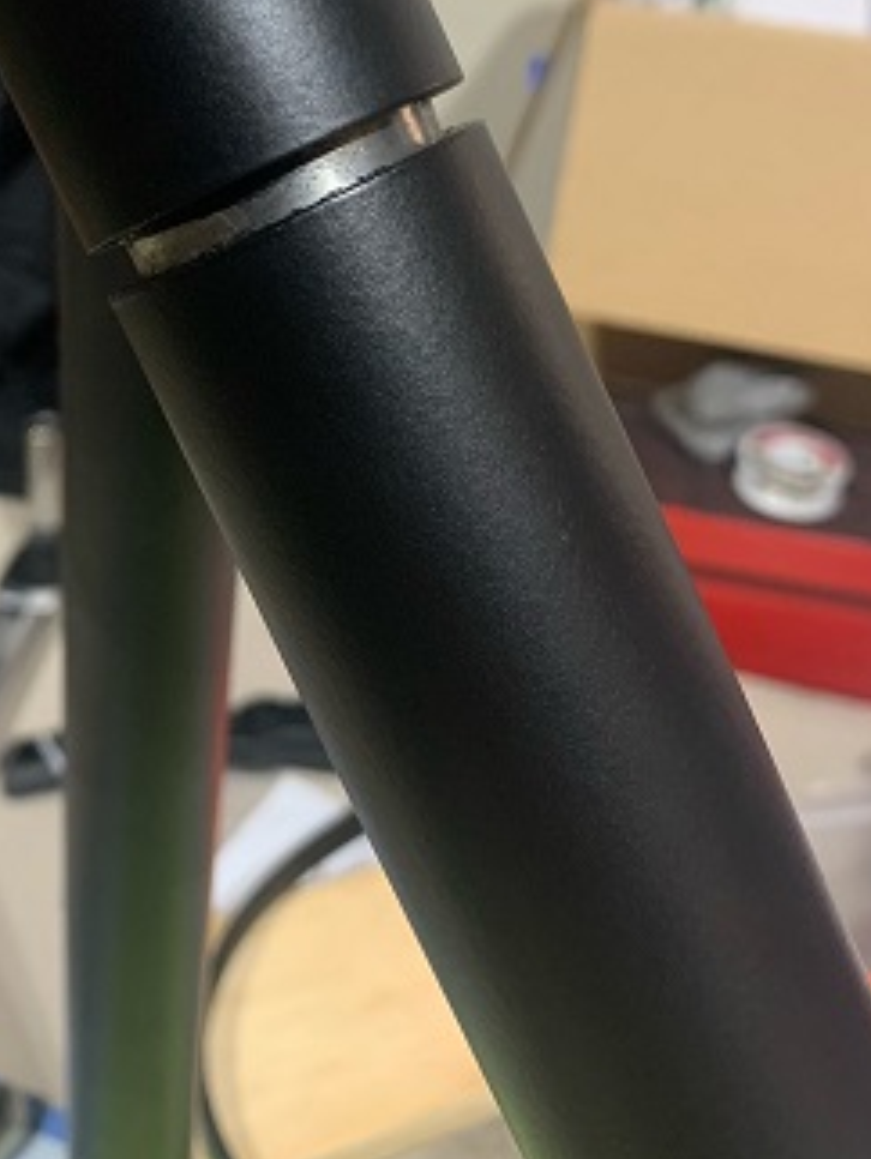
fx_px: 1441
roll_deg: +0.0
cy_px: 362
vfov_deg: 43.1
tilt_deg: -28.7
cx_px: 284
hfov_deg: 33.3
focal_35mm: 43
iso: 400
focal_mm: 4.25
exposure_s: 1/43
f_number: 1.8
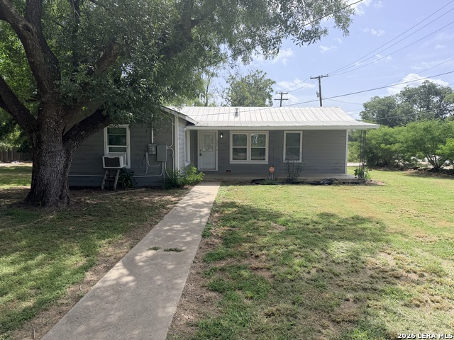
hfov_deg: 71.6
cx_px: 227
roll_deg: +0.6
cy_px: 170
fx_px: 315
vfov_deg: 56.8
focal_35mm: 24
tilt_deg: -5.1
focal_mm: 6.76
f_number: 1.78
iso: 100
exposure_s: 1/4673
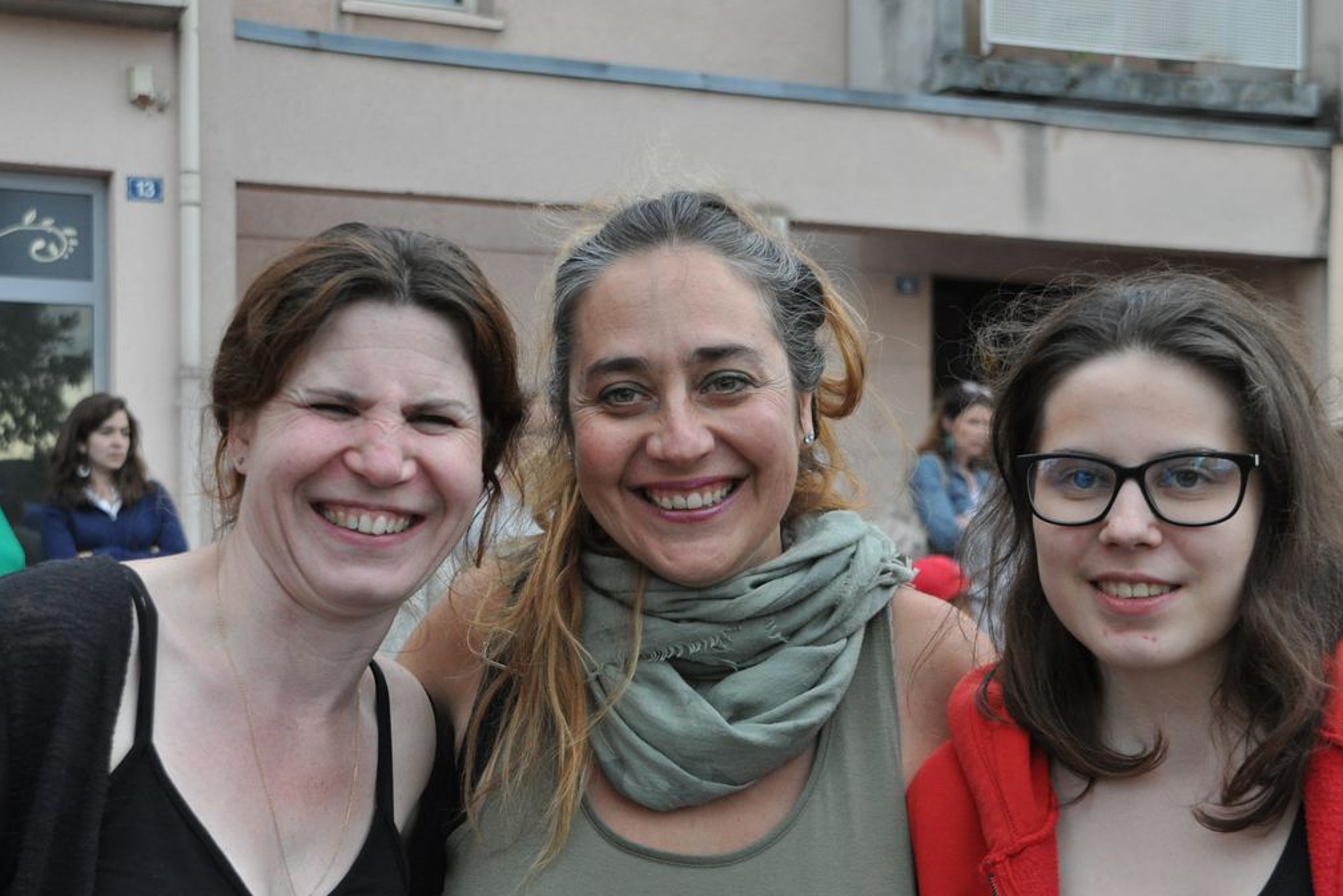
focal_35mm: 57
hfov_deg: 35.0
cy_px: 503
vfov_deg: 23.8
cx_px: 616
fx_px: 2127
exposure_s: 1/60
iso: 800
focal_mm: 30
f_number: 4.2
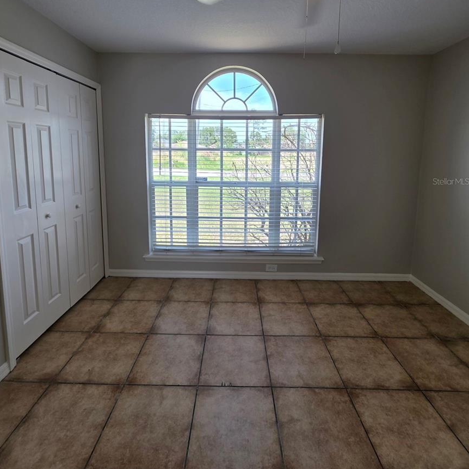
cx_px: 226
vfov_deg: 86.0
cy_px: 181
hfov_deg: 87.4
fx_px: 245
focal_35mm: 16
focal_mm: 2.2
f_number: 1.9
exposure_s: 1/120
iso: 25
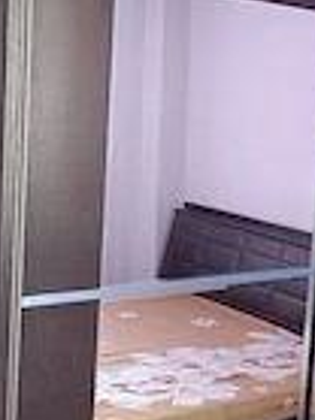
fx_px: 838
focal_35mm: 69
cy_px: 212
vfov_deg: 28.2
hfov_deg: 20.8
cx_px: 282
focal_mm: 5.59
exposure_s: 1/25
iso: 640
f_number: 1.88
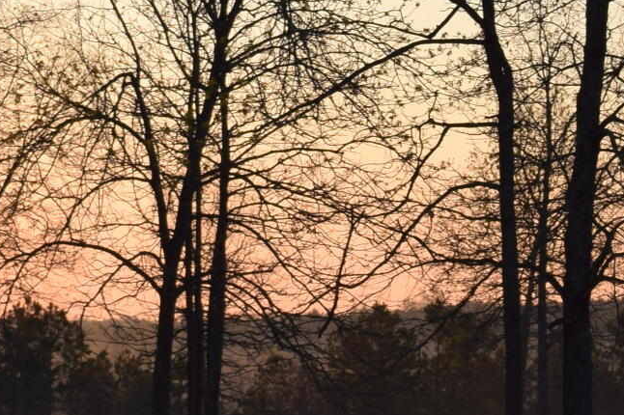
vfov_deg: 5.8
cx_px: 387
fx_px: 4106
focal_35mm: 237
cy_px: 190
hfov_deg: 8.7
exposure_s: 1/160
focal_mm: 34
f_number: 6.3
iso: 100
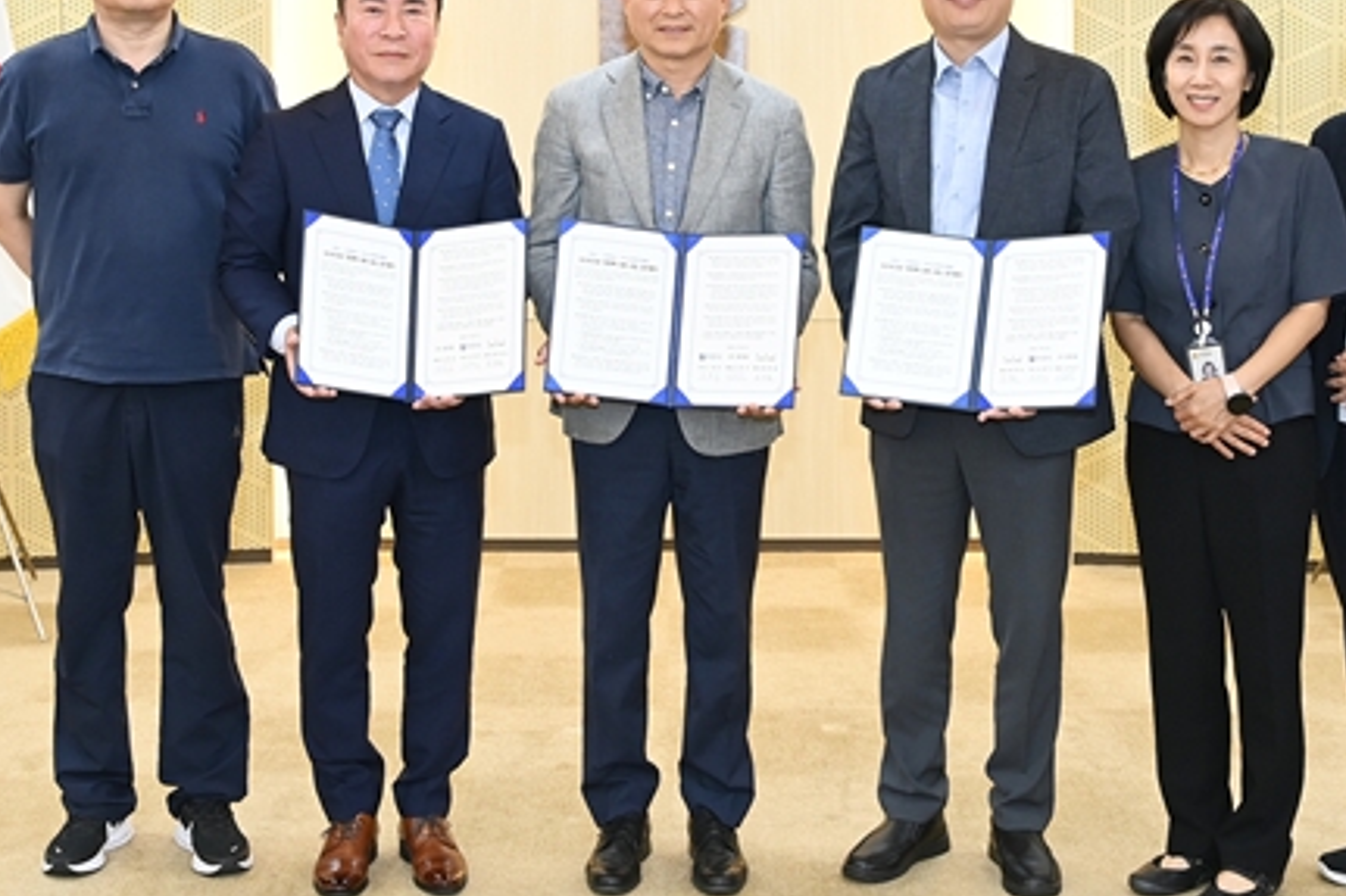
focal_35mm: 52
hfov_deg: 38.2
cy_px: 258
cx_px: 668
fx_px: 1943
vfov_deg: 25.7
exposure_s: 1/160
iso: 2500
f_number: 5.6
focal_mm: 32
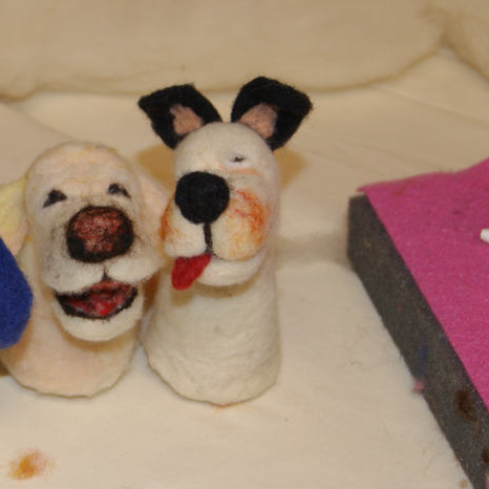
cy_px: 287
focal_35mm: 98
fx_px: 1565
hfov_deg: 17.3
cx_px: -16
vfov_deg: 17.7
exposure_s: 1/60
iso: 400
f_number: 5.6
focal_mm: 35
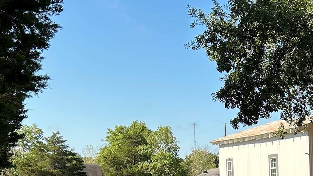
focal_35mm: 70
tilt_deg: -6.7
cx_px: 332
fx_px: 581
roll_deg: +0.3
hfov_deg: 27.9
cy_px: 241
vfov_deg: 16.1
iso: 50
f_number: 1.5
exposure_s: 1/1196
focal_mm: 5.7
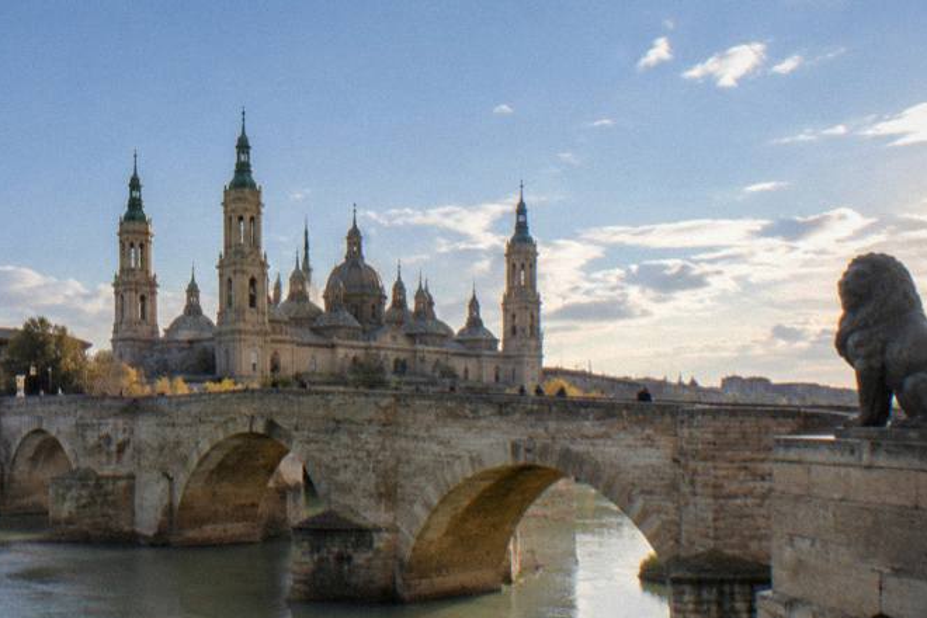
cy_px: 434
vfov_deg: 25.3
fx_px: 1365
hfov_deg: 37.5
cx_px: 420
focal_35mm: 53
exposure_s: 1/200
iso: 500
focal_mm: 35
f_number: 10
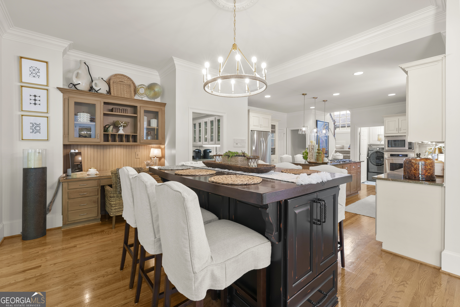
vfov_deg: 77.4
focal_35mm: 15
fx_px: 192
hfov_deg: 100.4
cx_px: 230
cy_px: 154
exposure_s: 1/2
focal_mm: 15
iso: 320
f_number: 8
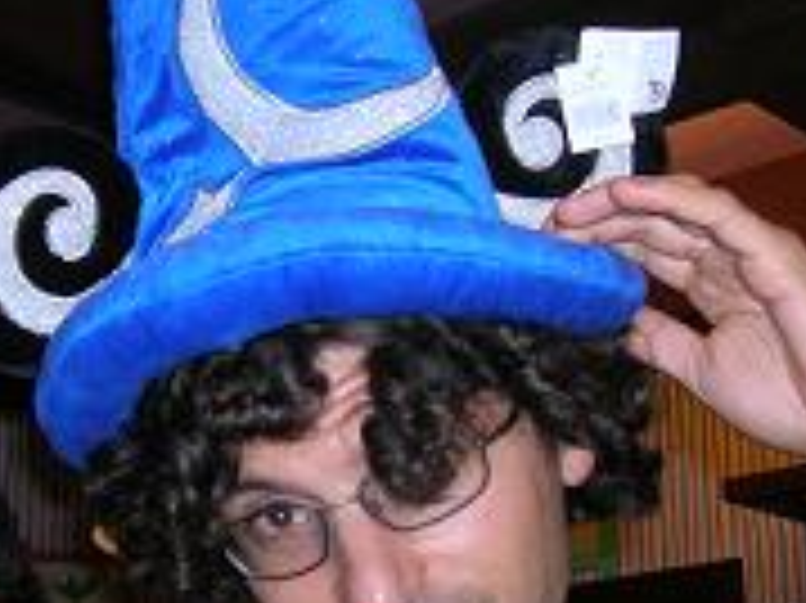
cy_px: 387
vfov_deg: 19.8
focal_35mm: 74
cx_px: 369
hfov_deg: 26.3
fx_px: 1722
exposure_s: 1/60.1
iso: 50
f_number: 2.9
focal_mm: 5.7
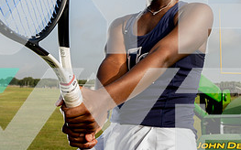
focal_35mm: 54
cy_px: 6
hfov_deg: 37.2
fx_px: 354
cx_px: 160
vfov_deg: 23.1
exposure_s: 1/200
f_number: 6.3
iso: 50
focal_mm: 24
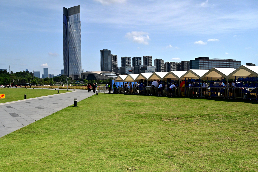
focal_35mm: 34
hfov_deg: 56.5
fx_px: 240
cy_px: 86
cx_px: 129
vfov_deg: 39.4
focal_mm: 33.5
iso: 2200
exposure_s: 1/8000
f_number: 8
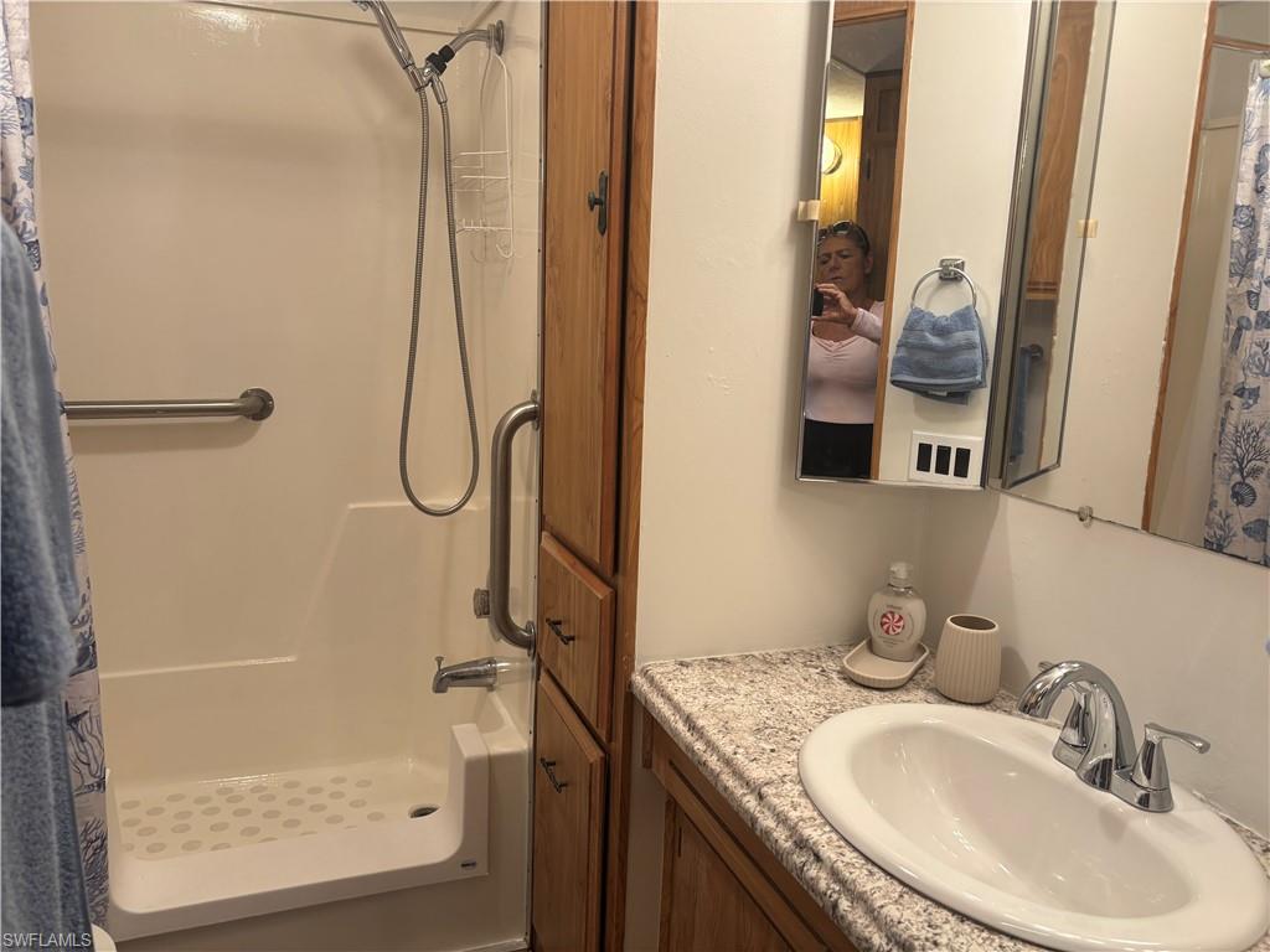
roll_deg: -1.9
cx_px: 635
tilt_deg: -9.5
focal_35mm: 26
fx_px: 954
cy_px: 476
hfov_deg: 67.3
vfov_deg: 53.1
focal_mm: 5.96
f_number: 1.6
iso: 80
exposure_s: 1/60
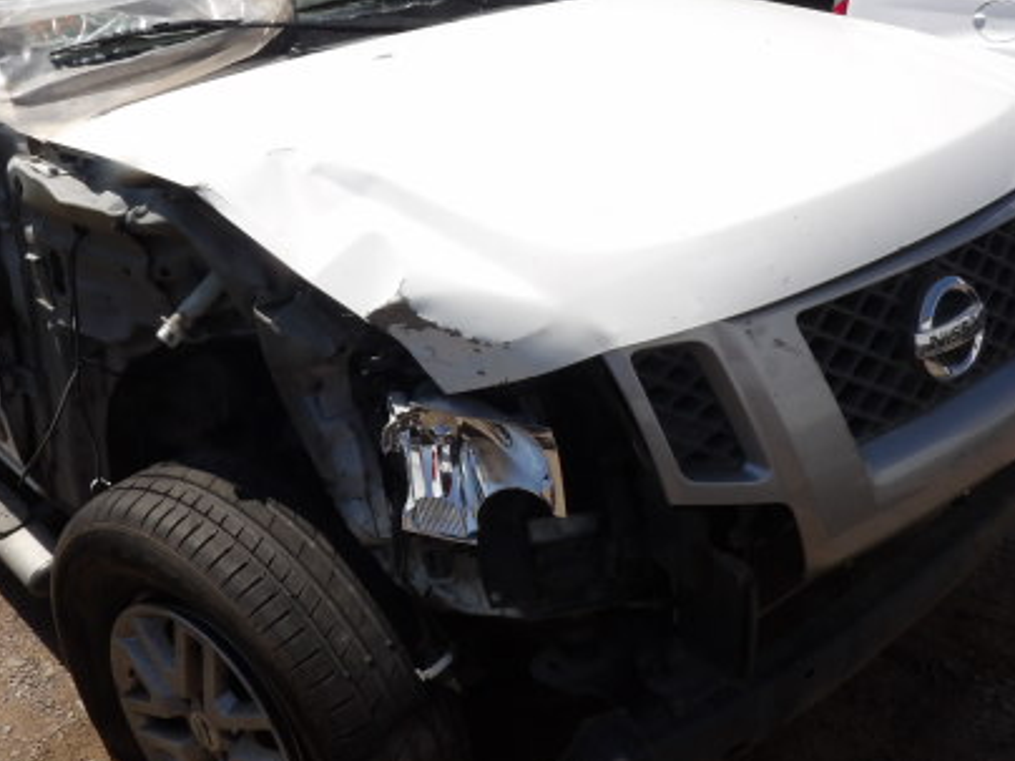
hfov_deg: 48.7
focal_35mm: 38
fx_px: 1114
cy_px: 296
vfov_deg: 37.5
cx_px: 412
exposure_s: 1/397
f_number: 7.4
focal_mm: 4.3
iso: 100
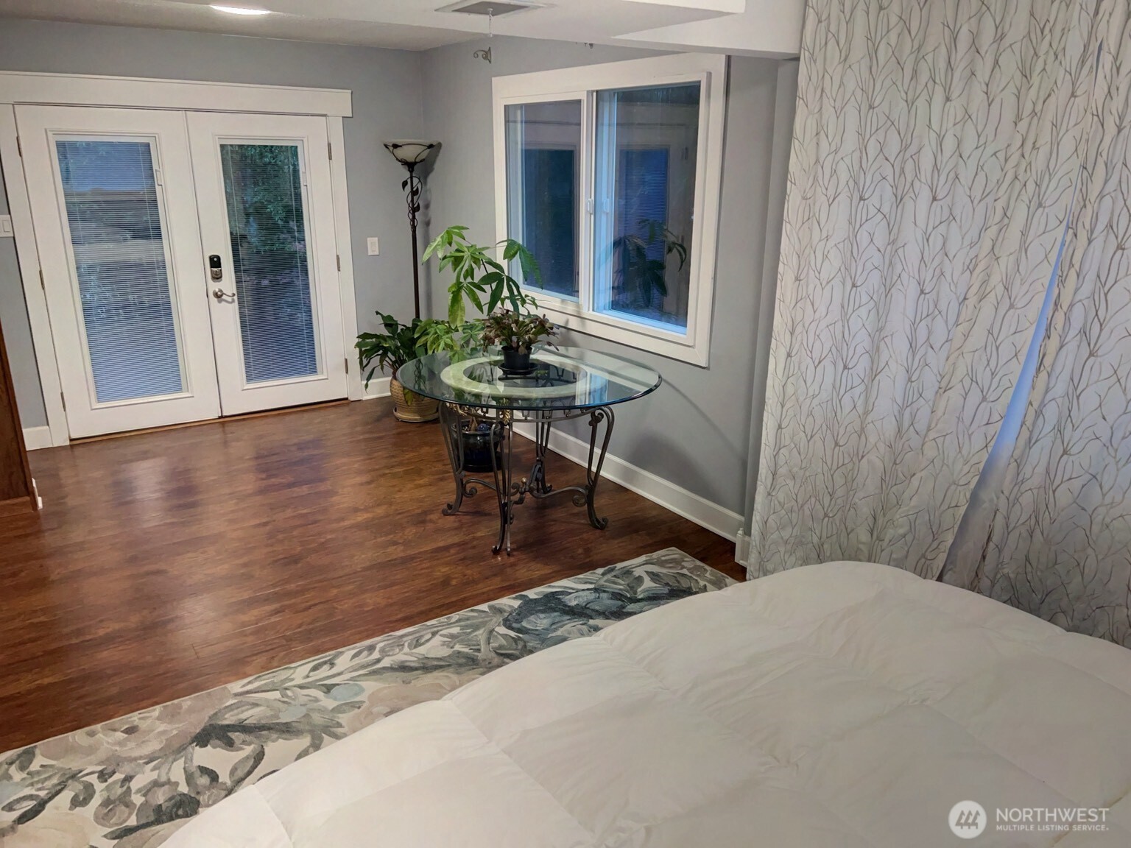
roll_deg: -0.5
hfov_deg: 67.3
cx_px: 566
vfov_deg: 53.1
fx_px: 849
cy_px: 424
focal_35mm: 26
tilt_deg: -17.8
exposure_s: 1/60
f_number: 1.5
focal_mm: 5.7
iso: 160
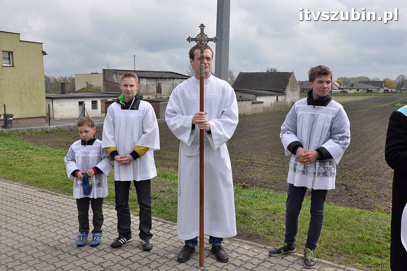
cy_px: 136
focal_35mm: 33
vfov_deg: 39.9
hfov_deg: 57.3
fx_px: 373
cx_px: 204
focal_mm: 22
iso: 320
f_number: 10
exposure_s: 1/400
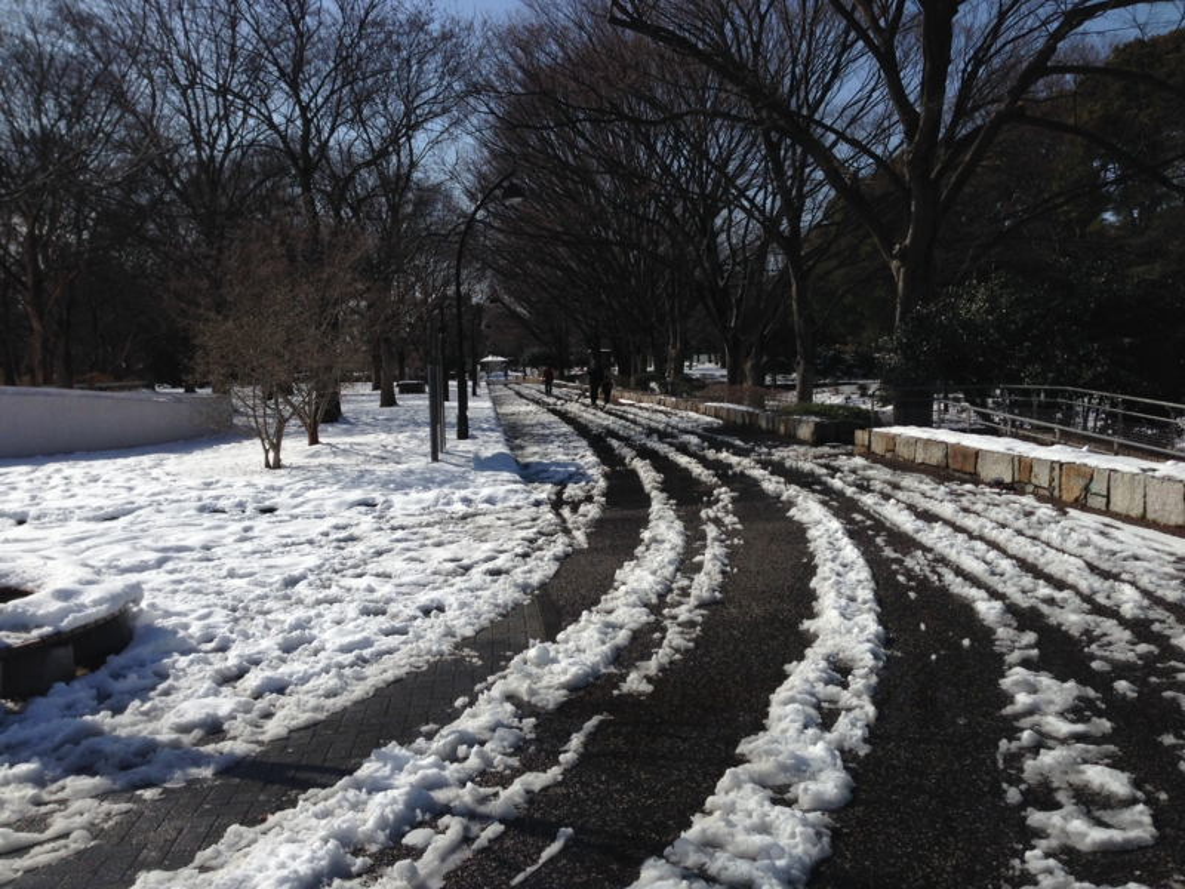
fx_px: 1130
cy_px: 444
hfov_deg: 55.4
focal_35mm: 33
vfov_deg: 42.9
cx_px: 592
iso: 50
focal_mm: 4.12
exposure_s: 1/3876
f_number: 2.4
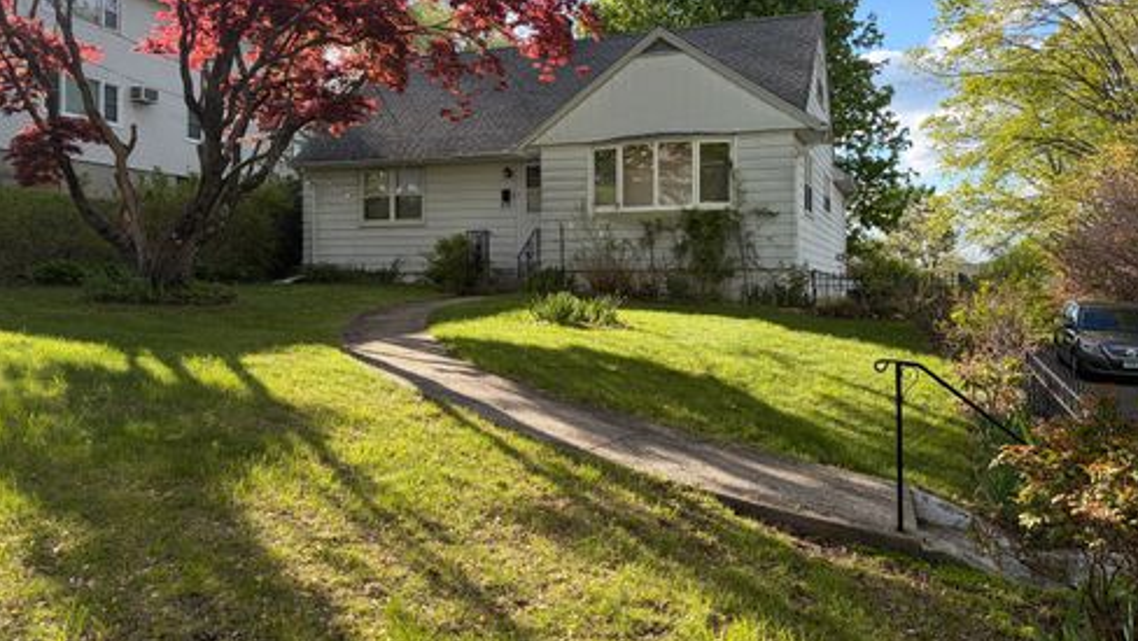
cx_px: 578
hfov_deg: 66.0
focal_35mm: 29
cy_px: 267
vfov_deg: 40.1
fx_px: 875
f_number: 1.6
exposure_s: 1/1550
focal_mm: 5.96
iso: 64
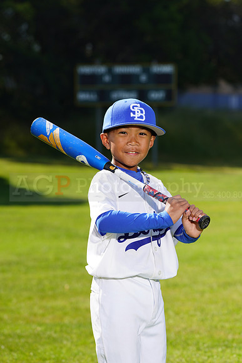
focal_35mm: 156
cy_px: 182
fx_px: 1572
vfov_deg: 13.2
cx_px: 121
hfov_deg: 8.8
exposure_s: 1/250
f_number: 7.1
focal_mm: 156
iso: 100
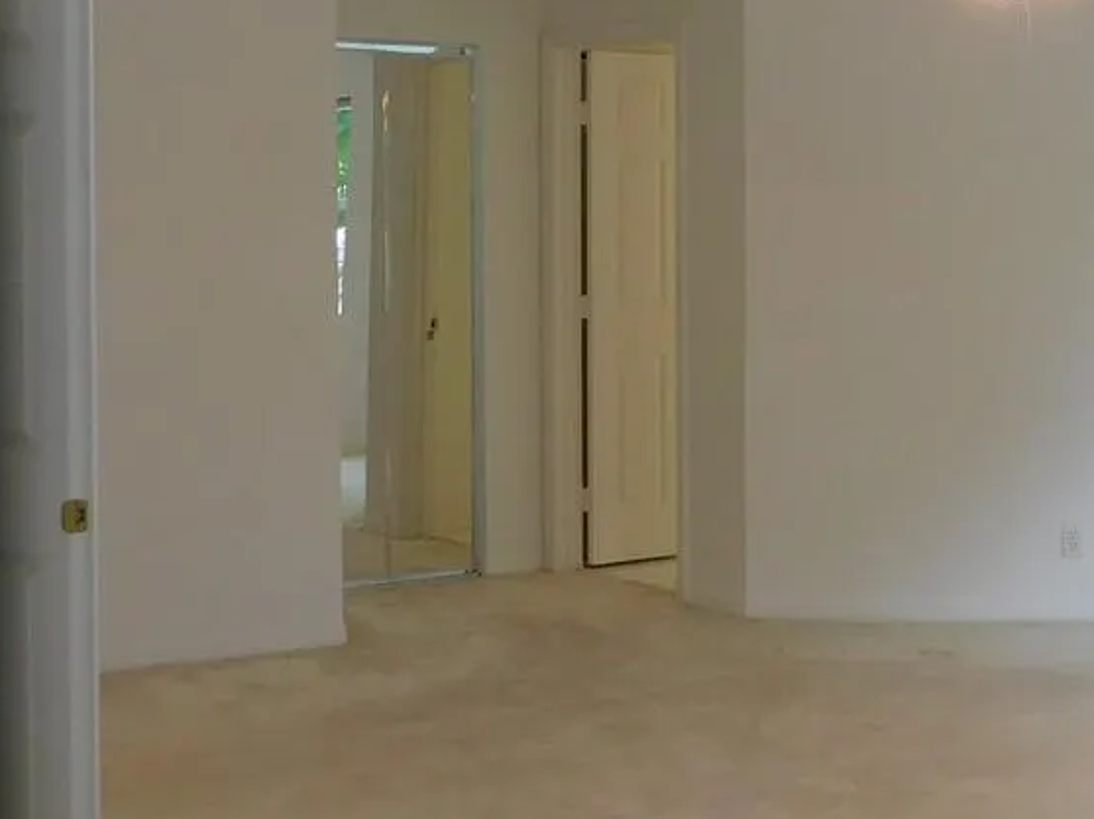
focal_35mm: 69
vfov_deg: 21.2
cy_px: 263
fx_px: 2179
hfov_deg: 27.6
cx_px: 890
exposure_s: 1/40
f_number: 3.3
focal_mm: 4.3
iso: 125
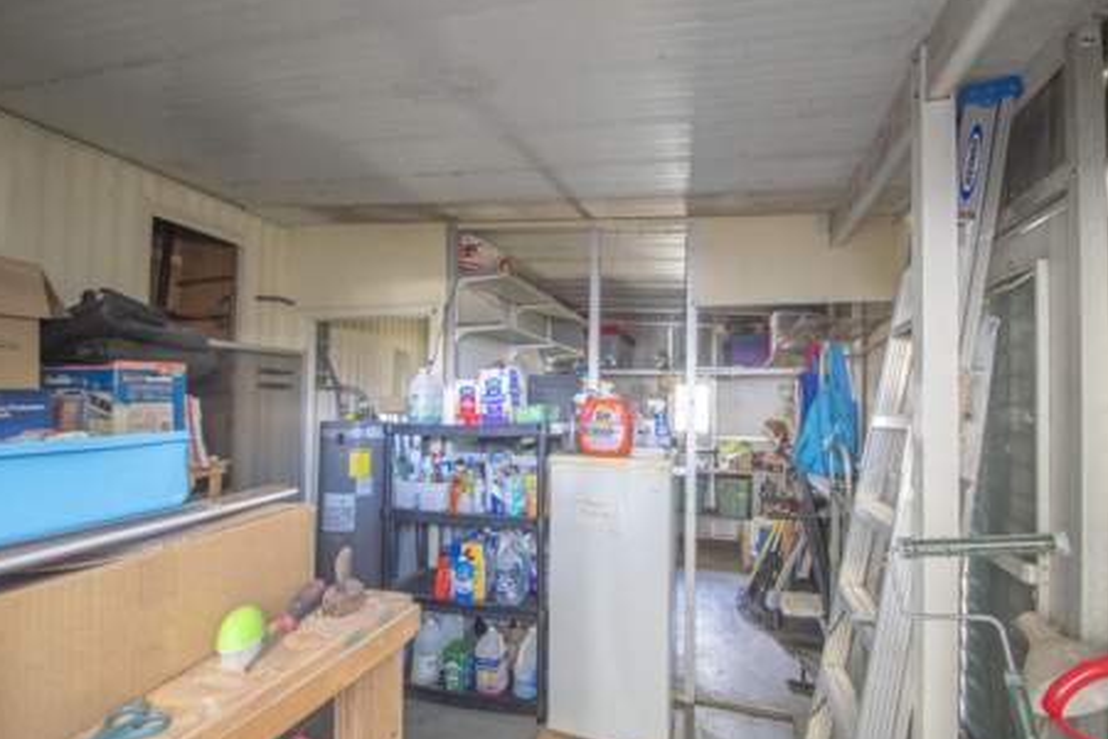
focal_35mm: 16
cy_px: 374
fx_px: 492
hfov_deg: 96.7
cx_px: 576
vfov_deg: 73.7
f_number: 6.3
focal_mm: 10
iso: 320
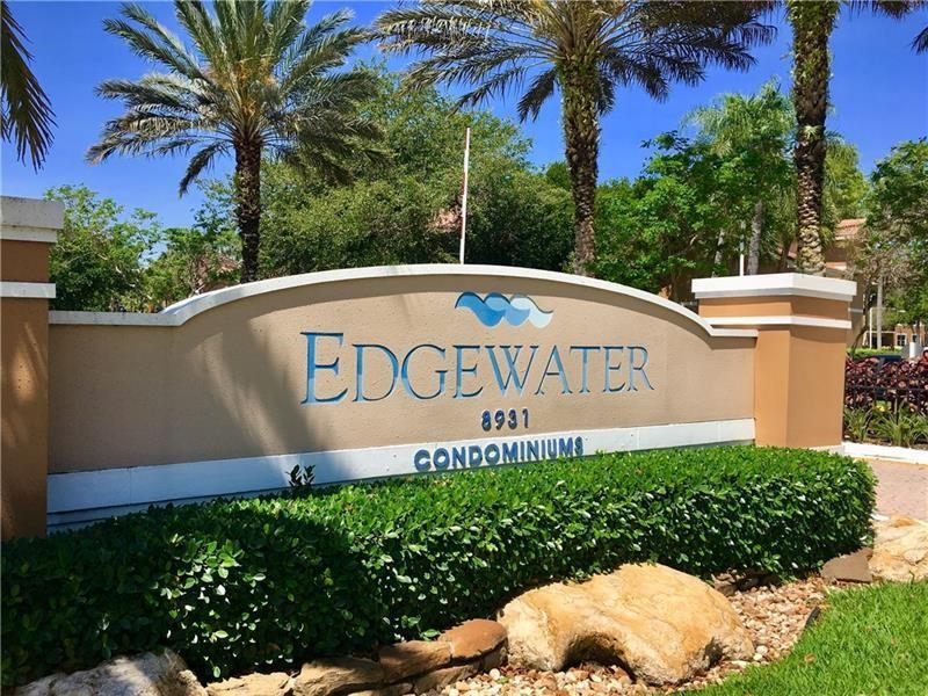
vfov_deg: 48.2
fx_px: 777
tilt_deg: -1.6
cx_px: 464
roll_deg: -0.9
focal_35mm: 29
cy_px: 348
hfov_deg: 61.7
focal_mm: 4.15
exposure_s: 1/1350
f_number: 2.2
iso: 25
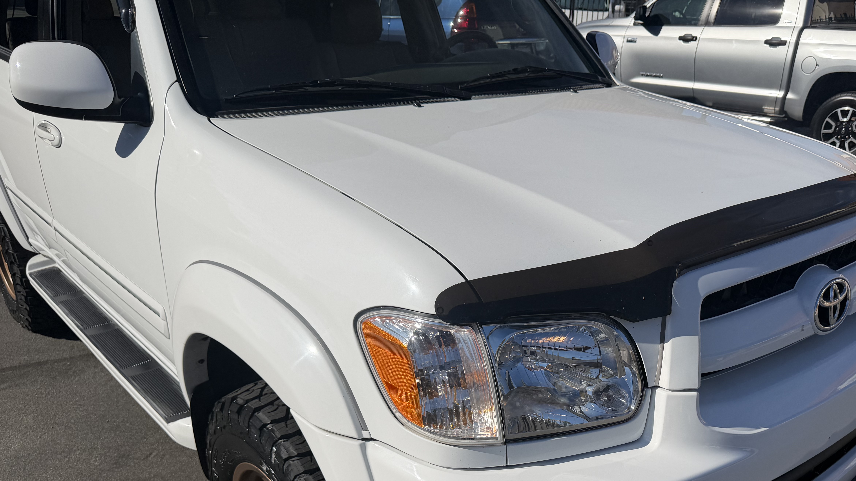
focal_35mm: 32
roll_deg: -2.7
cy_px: 389
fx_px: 726
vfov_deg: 35.4
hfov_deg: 60.6
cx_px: 505
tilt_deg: -29.4
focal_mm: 6.76
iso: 80
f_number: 1.78
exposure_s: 1/11905
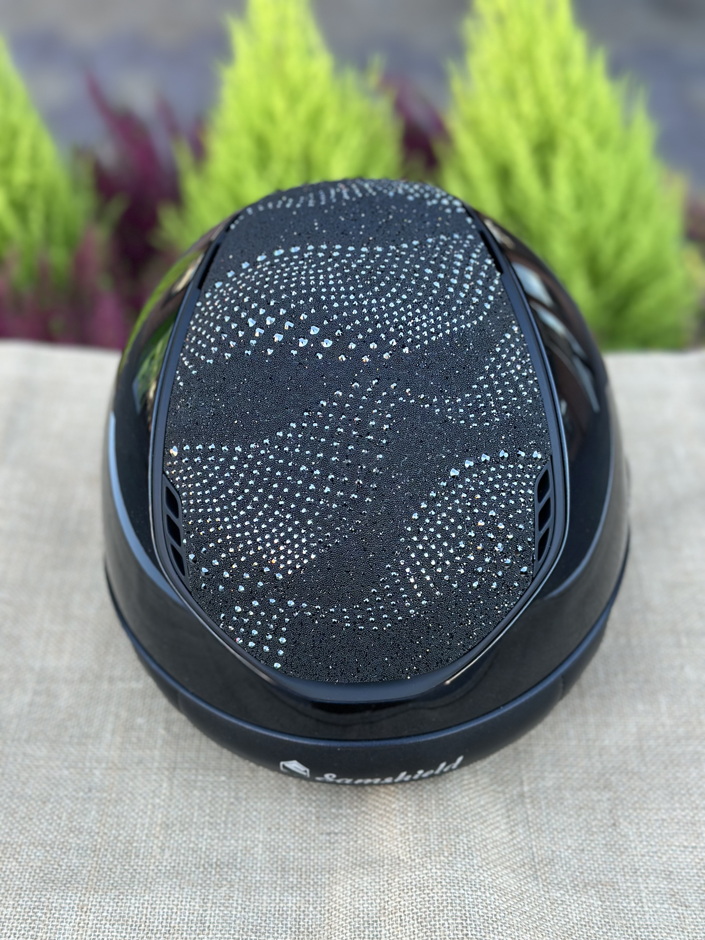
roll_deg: -0.9
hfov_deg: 30.3
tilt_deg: -36.7
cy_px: 470
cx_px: 352
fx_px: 1303
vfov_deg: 39.7
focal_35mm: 48
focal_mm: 6.86
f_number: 1.78
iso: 80
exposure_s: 1/145
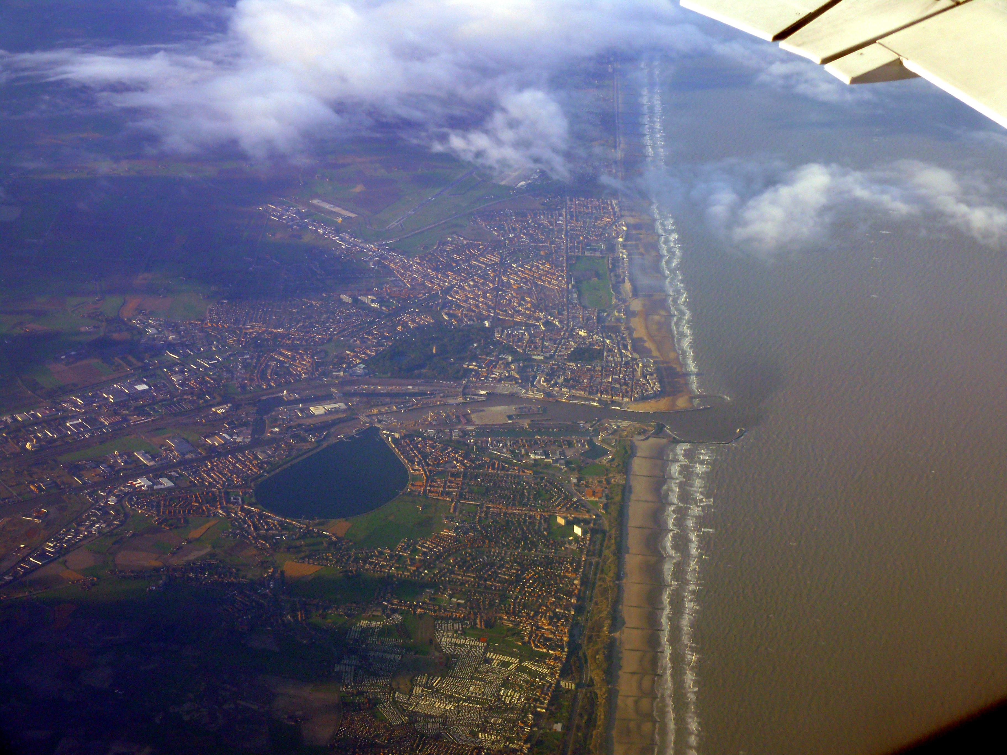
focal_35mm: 82
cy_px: 378
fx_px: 2385
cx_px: 504
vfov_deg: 18.0
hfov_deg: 23.8
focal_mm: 17.3
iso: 100
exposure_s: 1/250
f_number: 5.6
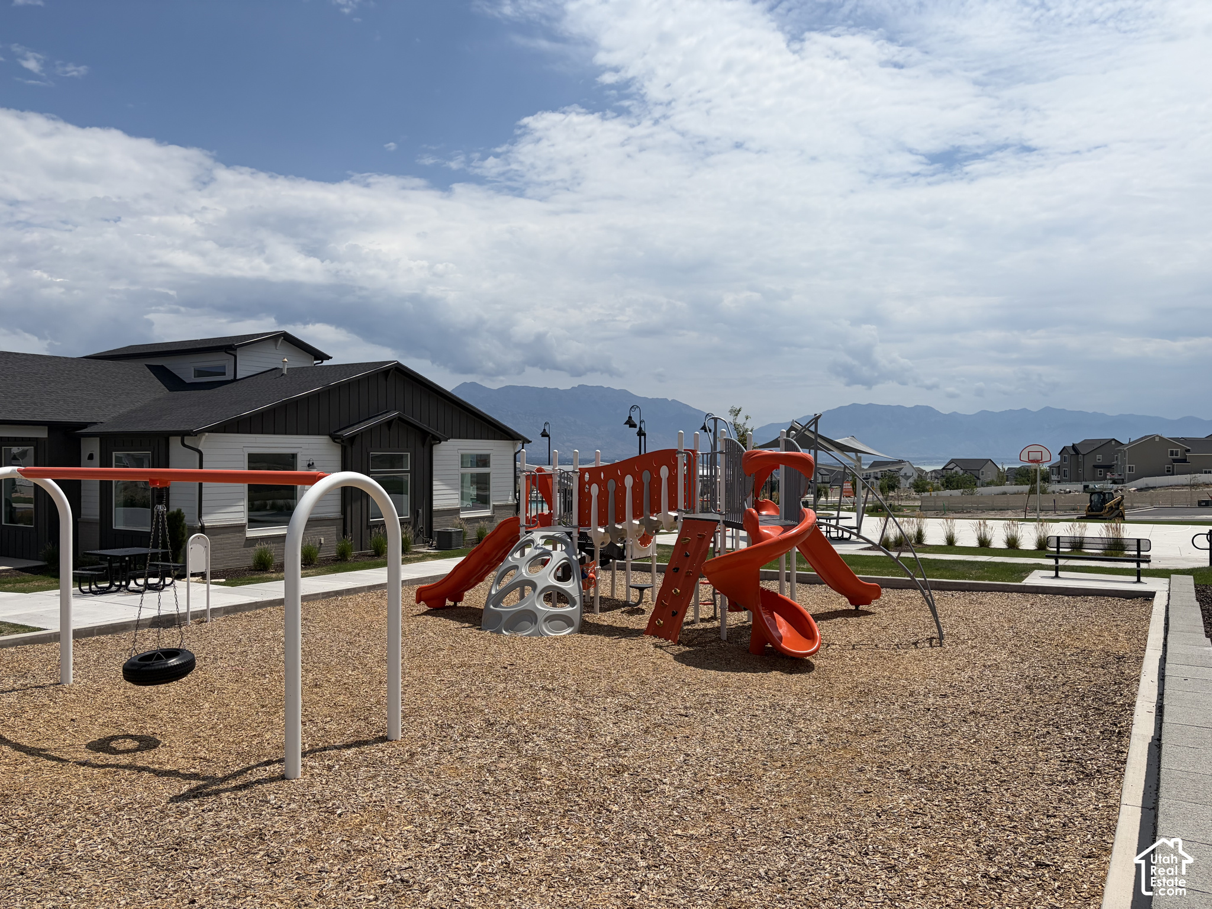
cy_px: 454
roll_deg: +0.1
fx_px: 910
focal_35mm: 26
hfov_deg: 67.3
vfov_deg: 53.1
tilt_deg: +0.0
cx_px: 606
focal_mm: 5.96
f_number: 1.6
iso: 50
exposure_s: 1/8850
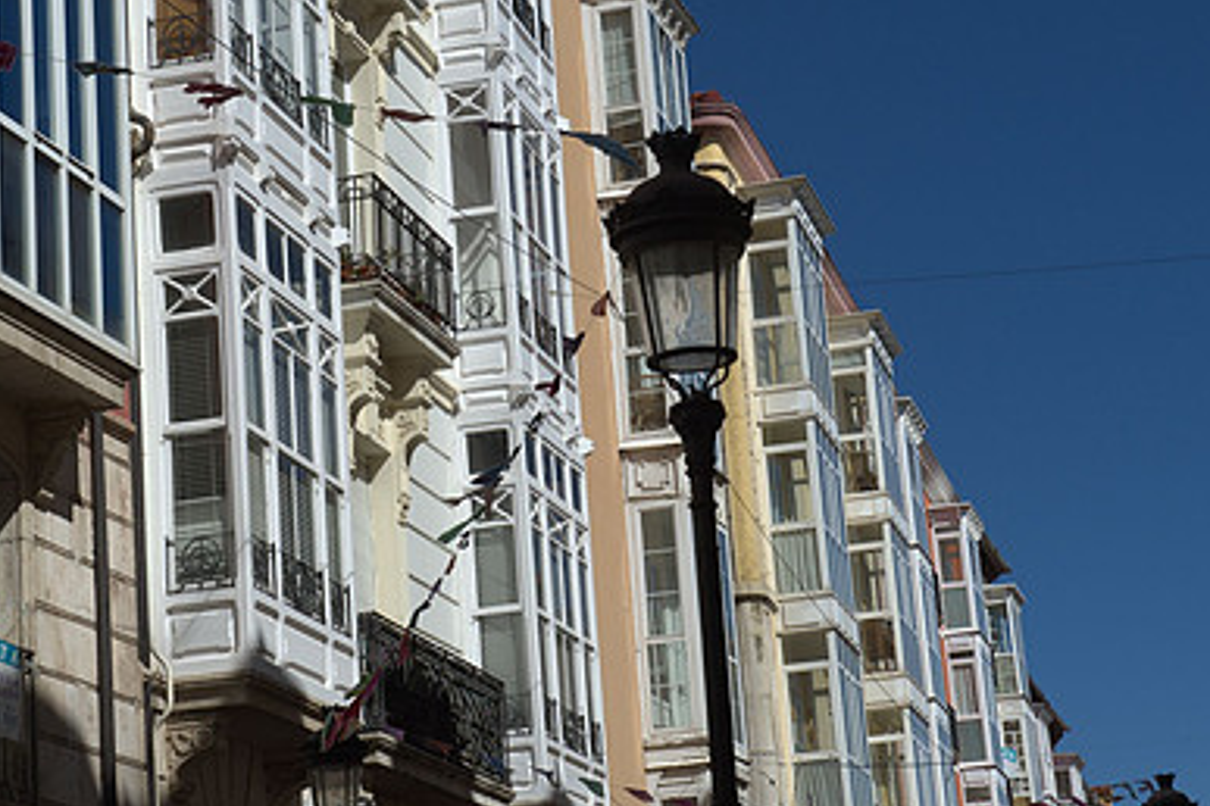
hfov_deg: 22.6
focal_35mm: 90
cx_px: 497
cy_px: 320
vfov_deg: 15.2
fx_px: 3025
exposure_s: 1/500
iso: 200
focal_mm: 60
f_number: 11
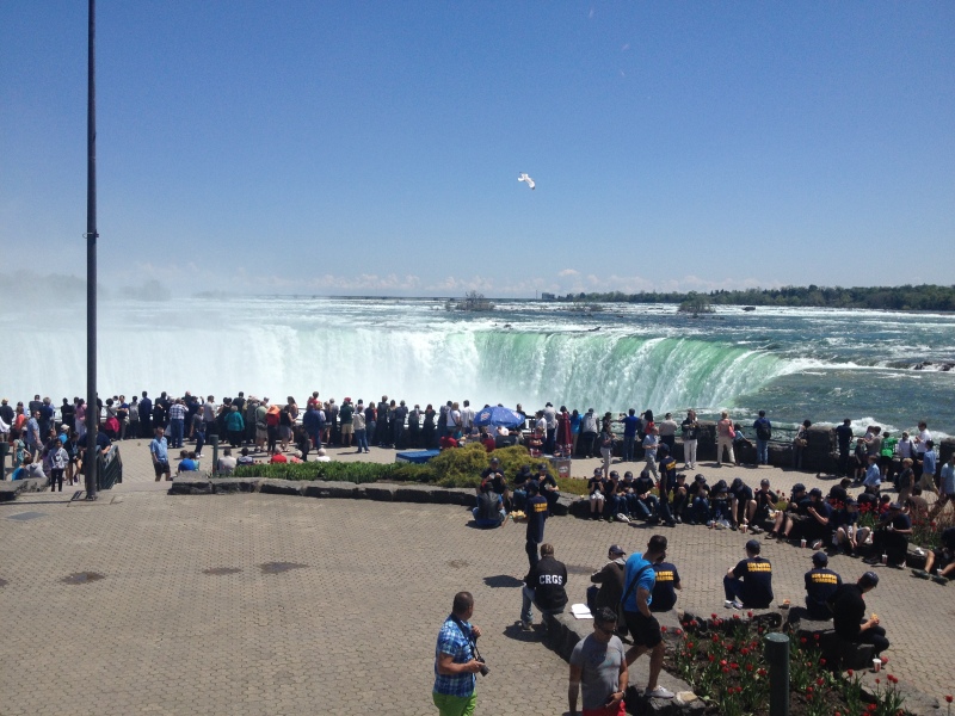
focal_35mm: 35
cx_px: 478
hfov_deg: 52.6
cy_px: 358
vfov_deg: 40.7
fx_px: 966
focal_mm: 4.28
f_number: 2.4
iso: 50
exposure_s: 1/2632
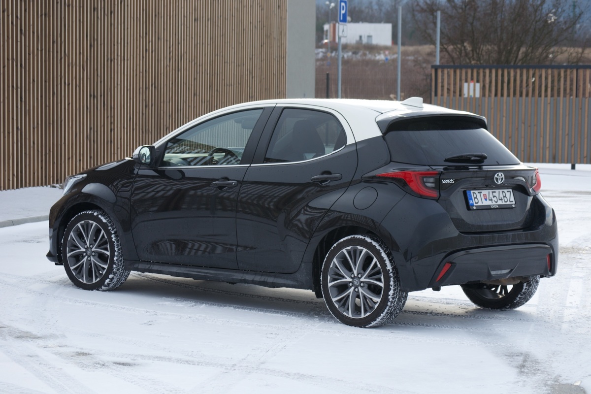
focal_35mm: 108
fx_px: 1773
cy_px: 197
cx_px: 296
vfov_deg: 12.7
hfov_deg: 18.9
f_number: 6.3
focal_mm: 72
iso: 100
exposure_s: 1/160
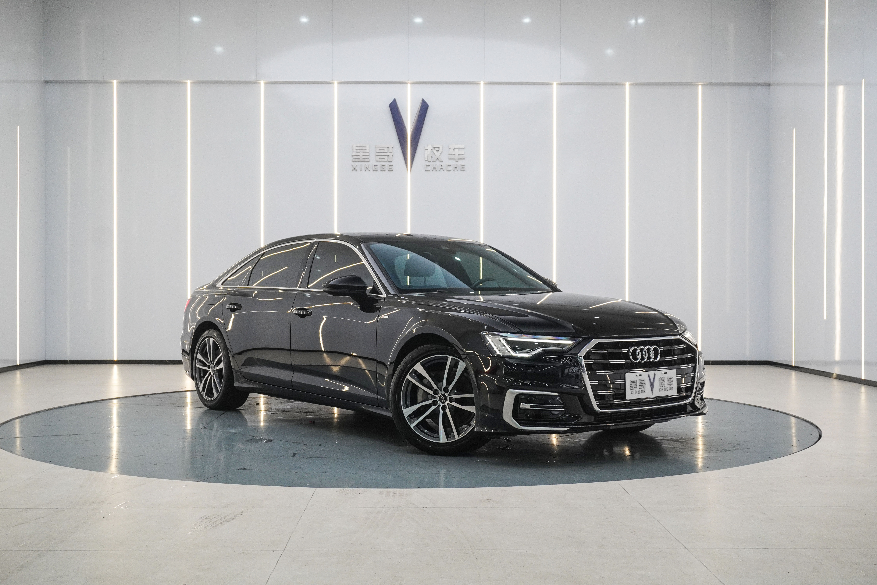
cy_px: 292
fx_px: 986
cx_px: 438
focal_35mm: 40
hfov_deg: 47.9
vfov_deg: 33.0
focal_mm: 27
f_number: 6.3
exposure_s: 1/80
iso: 1000
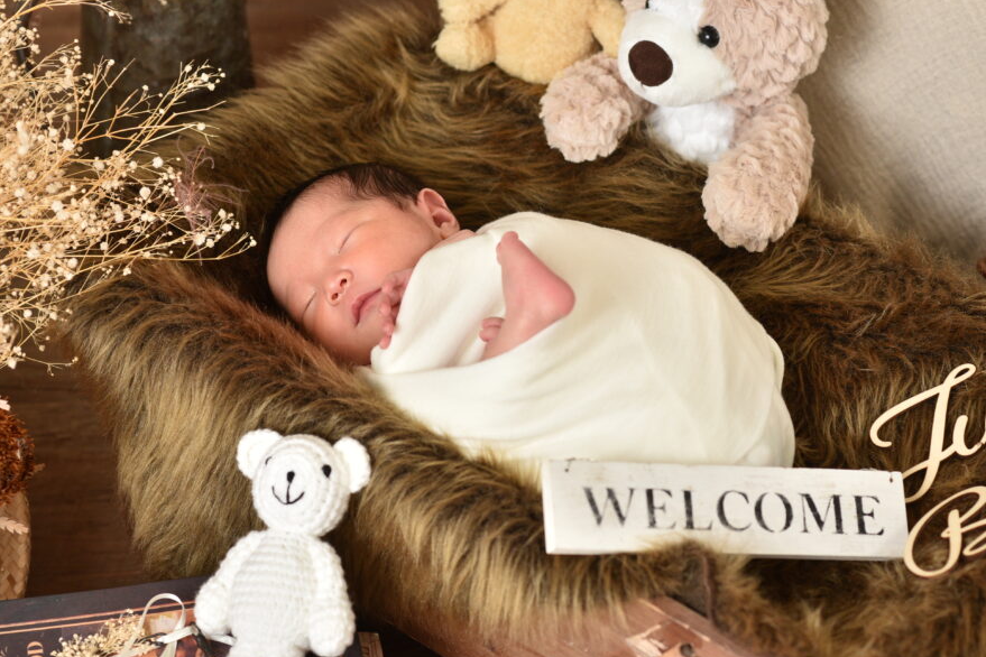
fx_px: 2711
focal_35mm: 99
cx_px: 466
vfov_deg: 13.8
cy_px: 281
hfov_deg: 20.6
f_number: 2.8
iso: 400
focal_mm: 85
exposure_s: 1/160
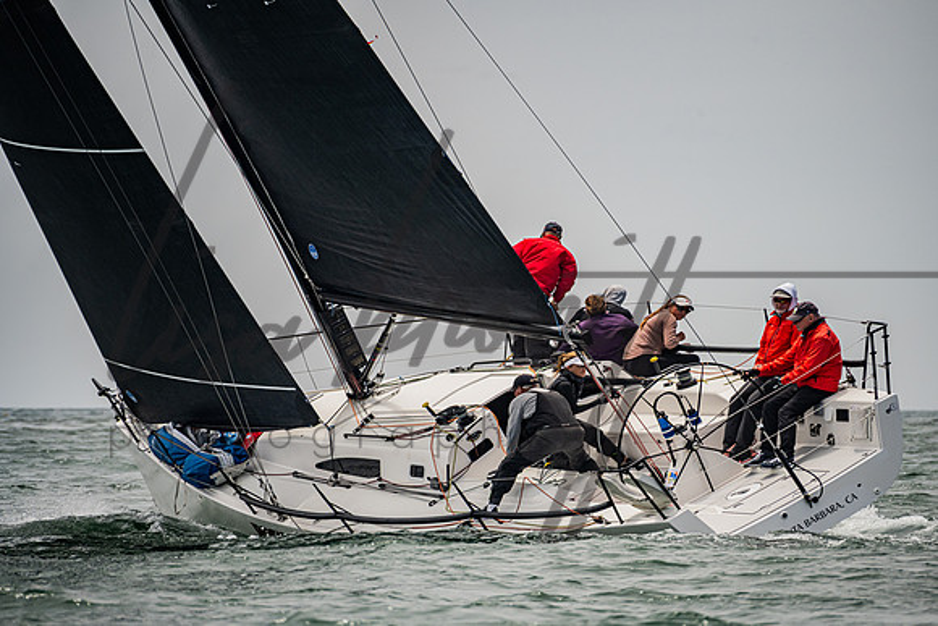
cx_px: 484
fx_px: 10188
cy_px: 312
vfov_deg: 3.5
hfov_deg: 5.3
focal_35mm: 391
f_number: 8
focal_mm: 370
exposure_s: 1/2500
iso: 500
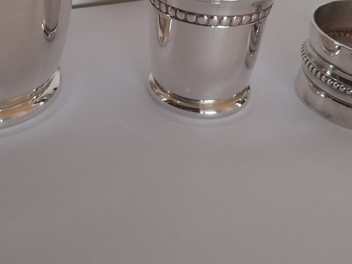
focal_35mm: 51
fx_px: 519
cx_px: 154
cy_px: 32
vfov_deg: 27.6
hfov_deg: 37.4
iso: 100
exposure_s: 1/60
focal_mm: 4.6
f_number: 2
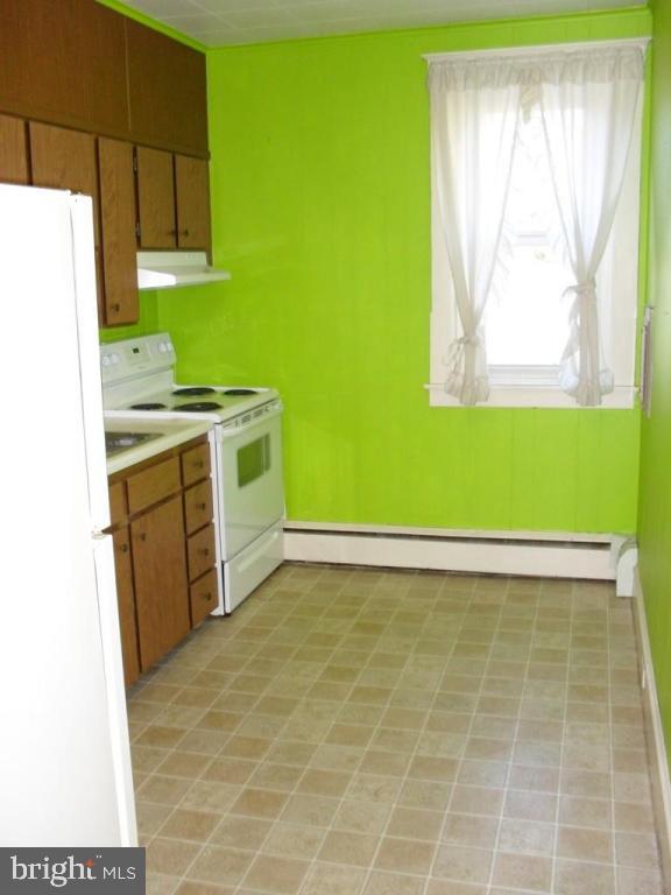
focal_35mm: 35
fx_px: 905
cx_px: 336
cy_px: 448
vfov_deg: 52.6
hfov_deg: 40.7
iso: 240
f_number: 3.2
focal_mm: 6.3
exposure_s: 1/45
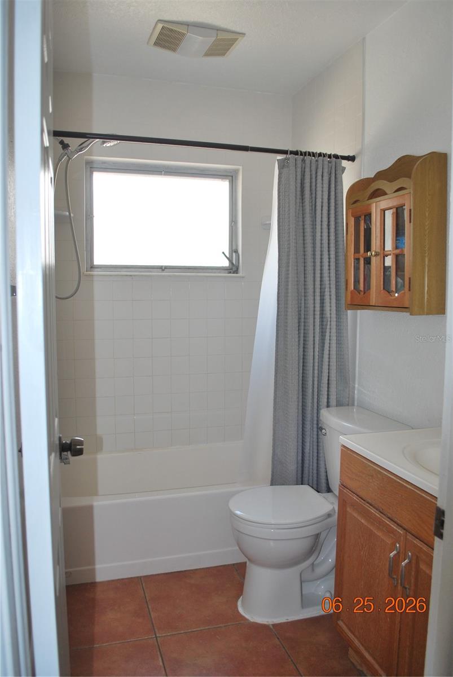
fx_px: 508
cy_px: 338
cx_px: 226
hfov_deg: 48.0
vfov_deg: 67.3
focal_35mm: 27
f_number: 3.5
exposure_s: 1/60
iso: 200
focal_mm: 18
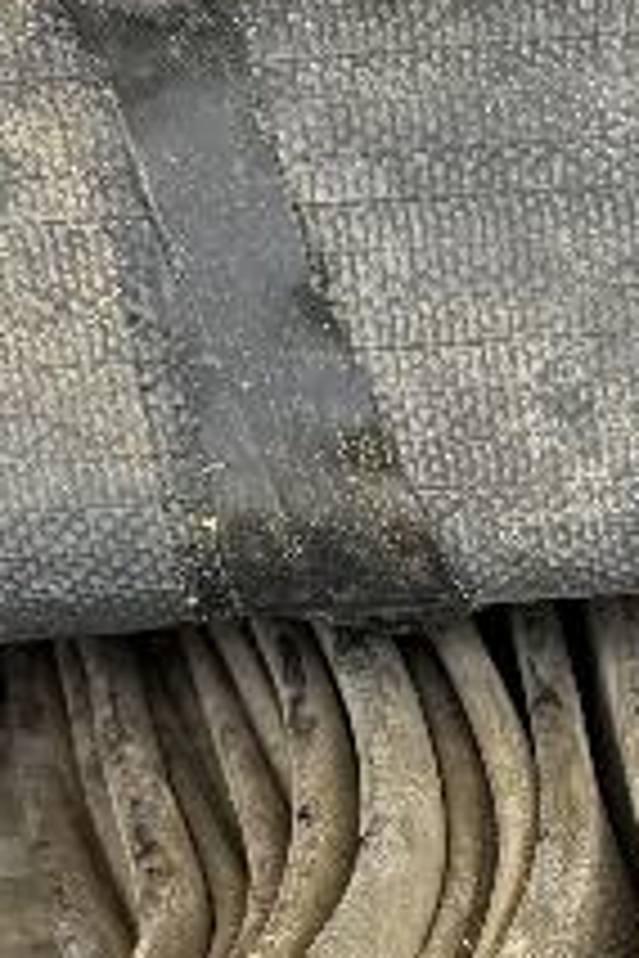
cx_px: 1004
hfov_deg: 11.2
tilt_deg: -69.8
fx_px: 3115
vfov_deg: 16.9
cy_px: 1048
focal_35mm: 117
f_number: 1.78
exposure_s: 1/700
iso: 80
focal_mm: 6.76
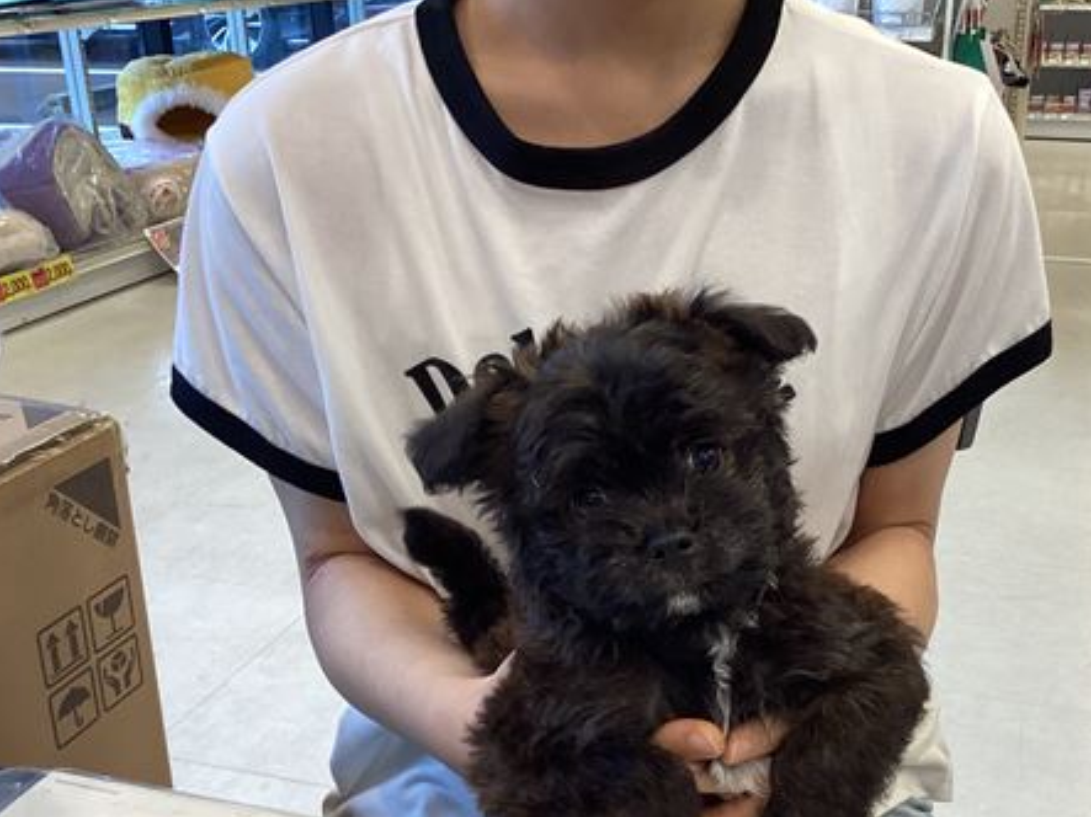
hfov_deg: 44.2
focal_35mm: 42
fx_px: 1323
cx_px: 714
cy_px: 509
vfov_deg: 34.2
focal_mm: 3.3
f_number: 2.4
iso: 80
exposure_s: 1/100
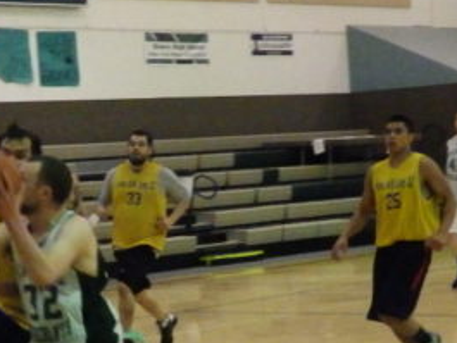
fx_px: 1585
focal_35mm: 120
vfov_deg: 12.3
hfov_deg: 16.2
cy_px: 243
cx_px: 69
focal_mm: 8.9
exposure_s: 1/160
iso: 3200
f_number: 4
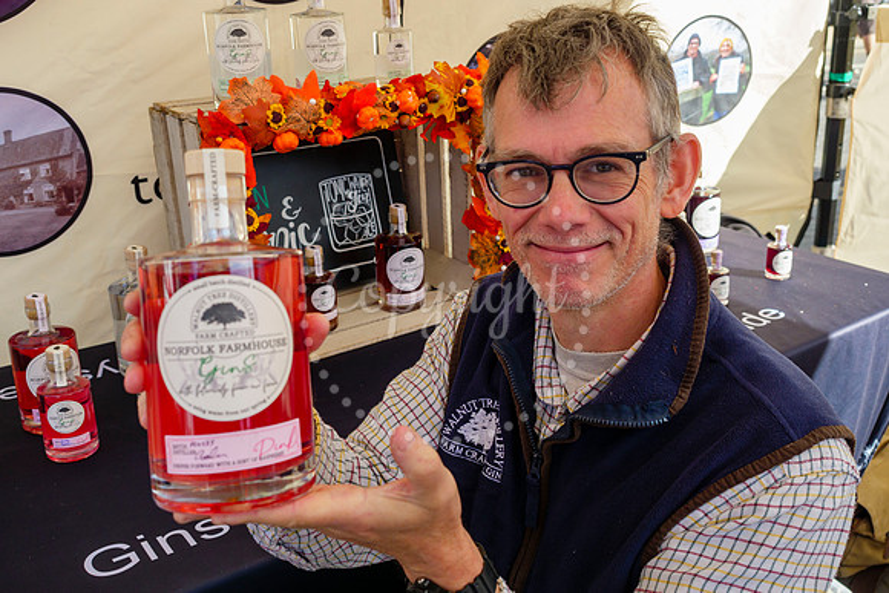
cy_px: 296
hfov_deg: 52.6
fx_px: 899
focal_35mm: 36
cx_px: 444
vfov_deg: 36.5
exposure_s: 1/400
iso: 200
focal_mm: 17
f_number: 4
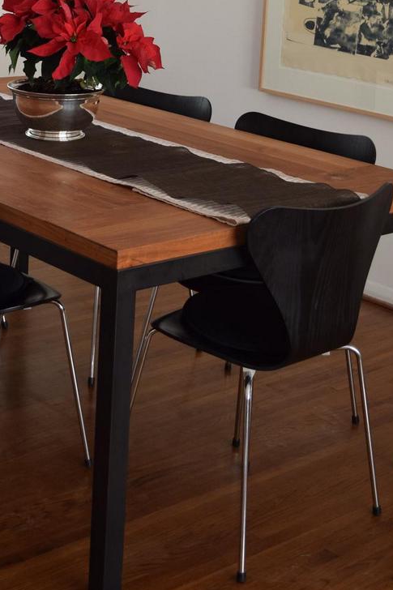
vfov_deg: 25.7
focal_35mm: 76
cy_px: 50
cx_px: 91
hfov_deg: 17.8
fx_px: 1245
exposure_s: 1/80
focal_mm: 24
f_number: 4
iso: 400
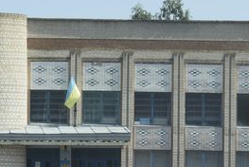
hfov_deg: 8.7
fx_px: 1630
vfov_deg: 5.8
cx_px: 36
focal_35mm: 235
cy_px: 186
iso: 200
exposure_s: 1/320
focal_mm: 55
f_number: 9
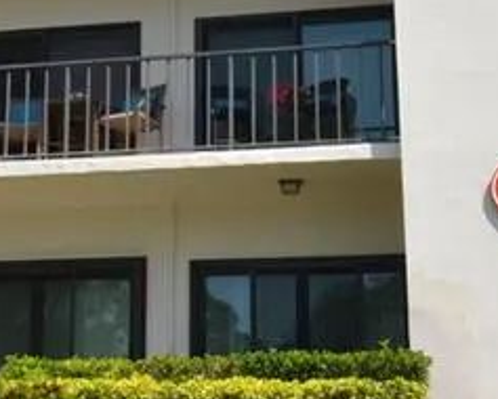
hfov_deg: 22.4
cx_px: 160
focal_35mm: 85
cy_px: 111
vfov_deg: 18.0
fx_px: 1254
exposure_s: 1/200
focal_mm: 14
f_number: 10
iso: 100
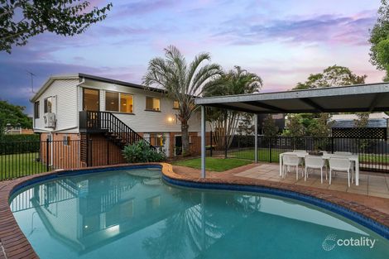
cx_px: 194
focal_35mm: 19
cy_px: 130
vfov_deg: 64.5
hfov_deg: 86.9
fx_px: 205
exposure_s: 1/5
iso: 400
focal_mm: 19
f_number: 11
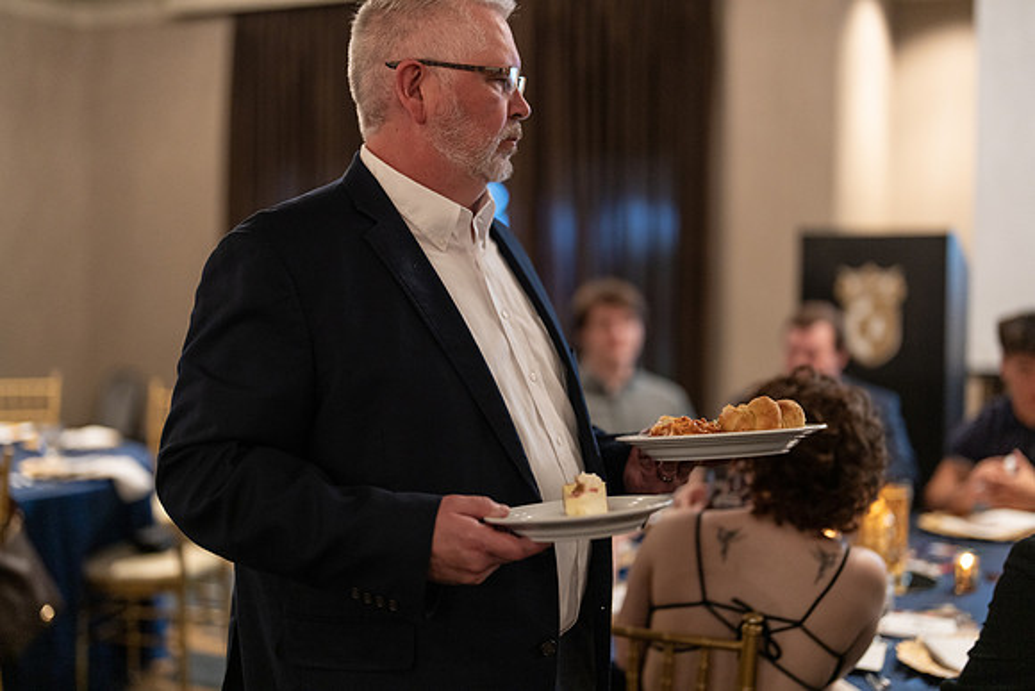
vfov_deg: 27.0
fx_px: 1438
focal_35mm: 50
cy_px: 346
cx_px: 518
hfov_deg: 39.6
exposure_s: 1/320
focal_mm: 50
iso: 1250
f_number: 1.2
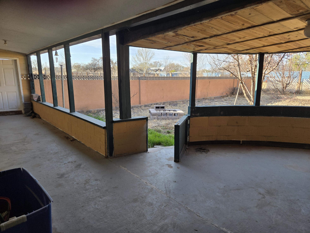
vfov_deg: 58.9
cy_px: 116
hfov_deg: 73.9
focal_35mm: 23
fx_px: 206
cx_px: 155
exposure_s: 1/1087
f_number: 1.8
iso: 80
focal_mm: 5.4
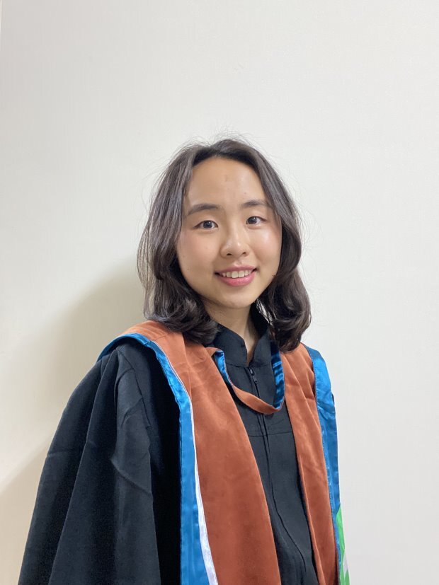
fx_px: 507
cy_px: 292
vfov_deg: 60.0
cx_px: 220
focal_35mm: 30
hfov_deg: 46.8
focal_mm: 2.71
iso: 640
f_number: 2.2
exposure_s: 1/30
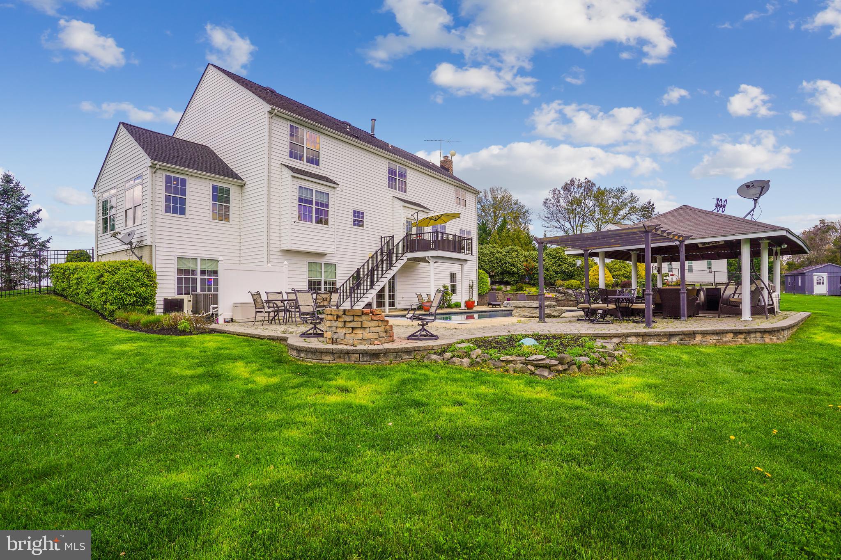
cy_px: 280
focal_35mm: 17
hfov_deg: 93.3
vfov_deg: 70.4
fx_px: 397
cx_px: 420
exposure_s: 1/125
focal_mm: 17
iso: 100
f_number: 9
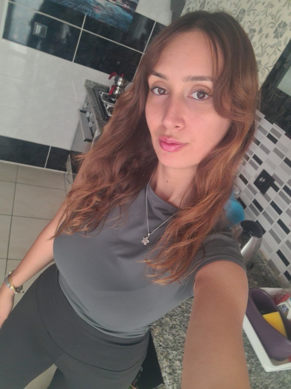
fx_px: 280
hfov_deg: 54.9
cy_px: 194
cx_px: 146
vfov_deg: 69.4
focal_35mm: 25
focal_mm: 3.8
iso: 320
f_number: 2.2
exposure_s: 1/50
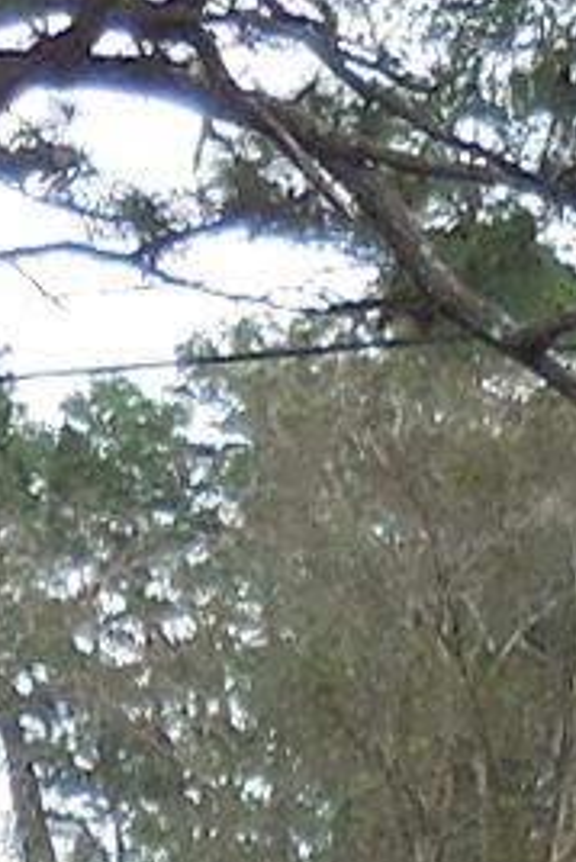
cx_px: -187
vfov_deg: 6.6
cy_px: 2367
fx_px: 6974
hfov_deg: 4.7
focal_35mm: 291
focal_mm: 5.9
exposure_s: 1/250
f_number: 3.7
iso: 125
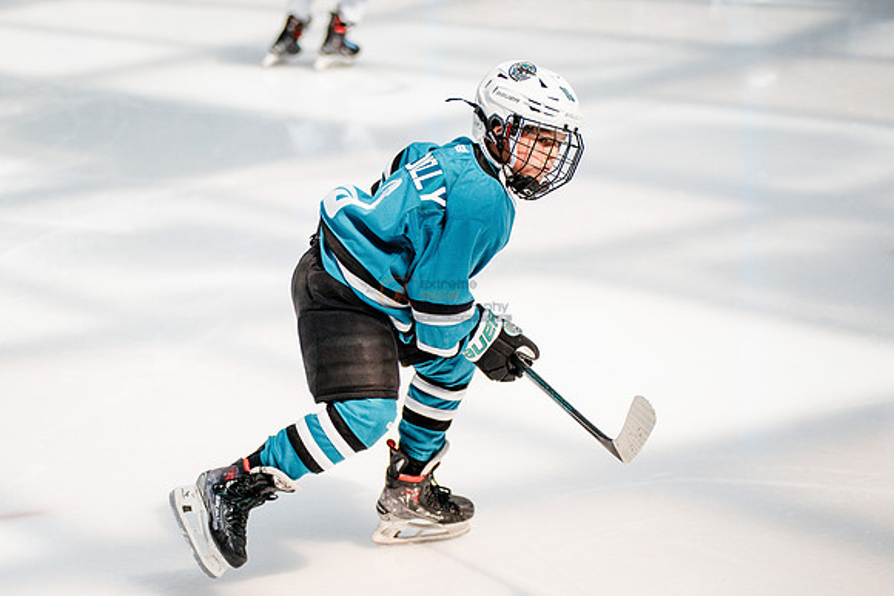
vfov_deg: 9.0
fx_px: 3808
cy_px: 336
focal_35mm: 153
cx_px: 323
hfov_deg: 13.4
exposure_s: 1/4000
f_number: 3.2
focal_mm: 120
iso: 1250
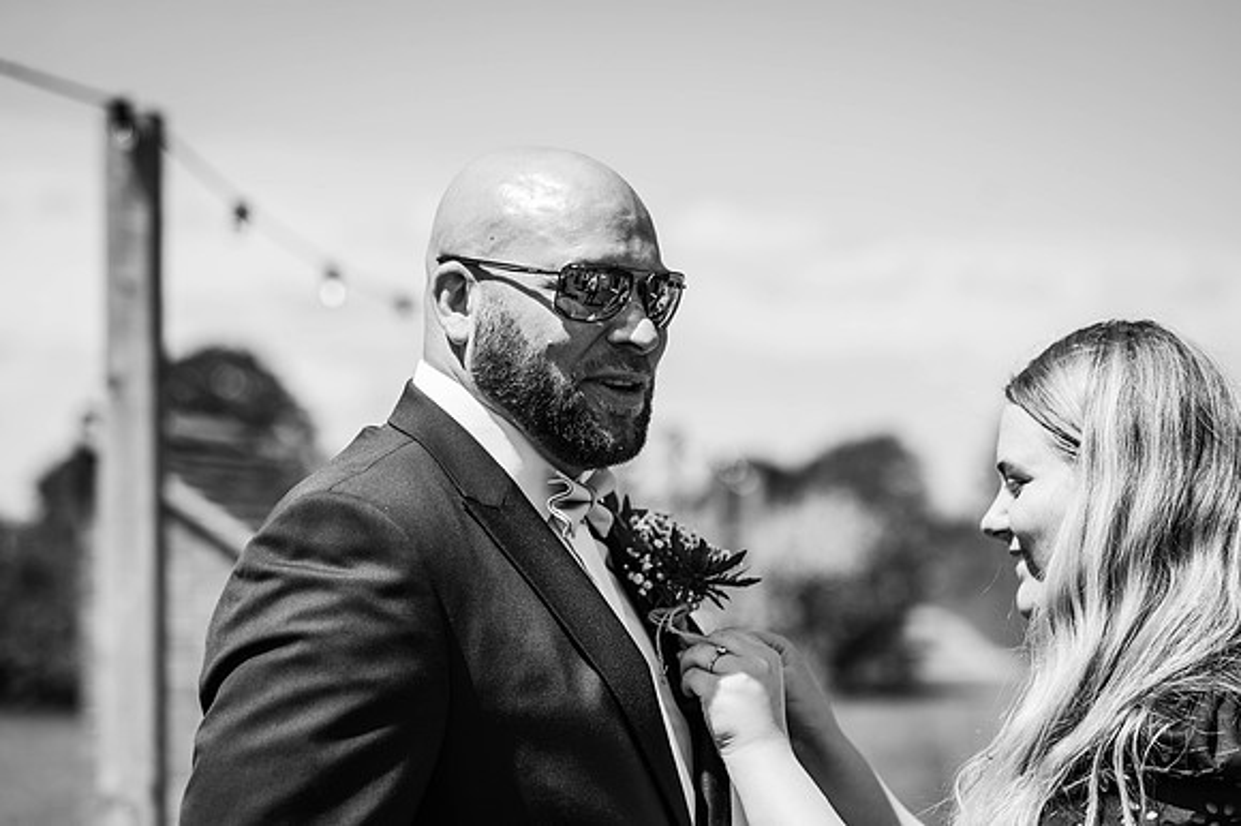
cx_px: 620
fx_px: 2928
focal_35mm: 85
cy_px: 413
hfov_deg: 23.9
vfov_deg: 16.1
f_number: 3.2
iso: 100
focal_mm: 85
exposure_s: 1/2000
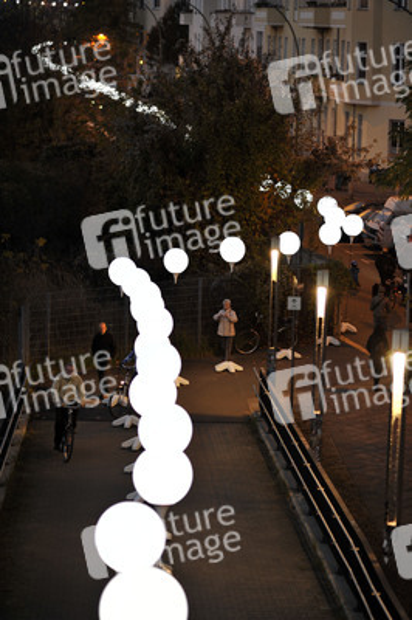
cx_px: 206
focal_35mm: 105
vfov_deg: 19.5
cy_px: 310
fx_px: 1805
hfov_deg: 13.0
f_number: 2.5
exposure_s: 1/60
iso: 1000
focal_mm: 105
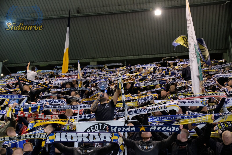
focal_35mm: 48
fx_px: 309
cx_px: 116
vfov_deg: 28.1
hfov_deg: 41.1
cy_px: 78
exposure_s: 1/60
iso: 2500
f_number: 4
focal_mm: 32.1
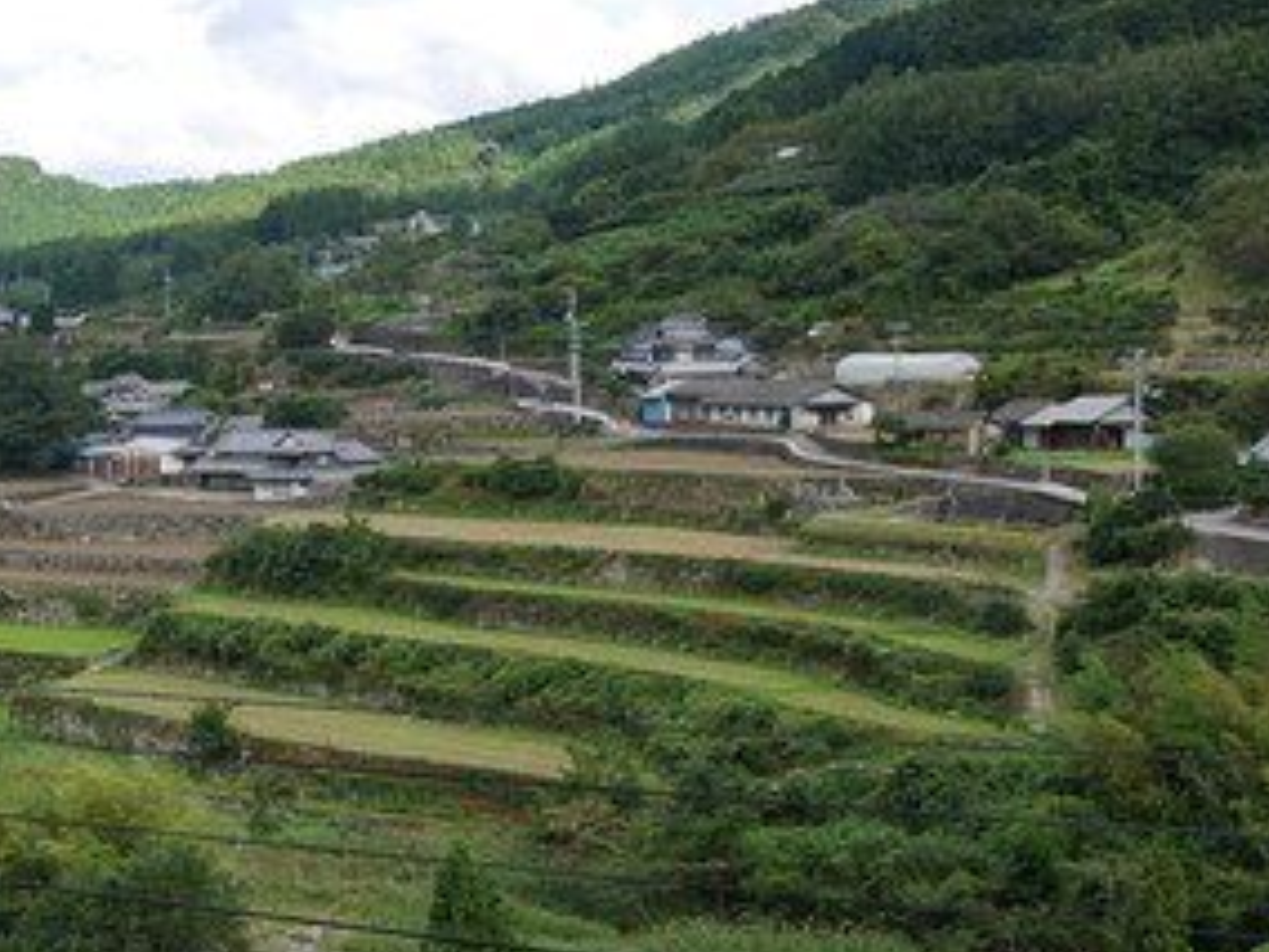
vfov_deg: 23.1
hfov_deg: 28.1
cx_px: -112
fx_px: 2310
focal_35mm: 63
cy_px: 693
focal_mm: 14
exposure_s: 1/500
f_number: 5
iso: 200
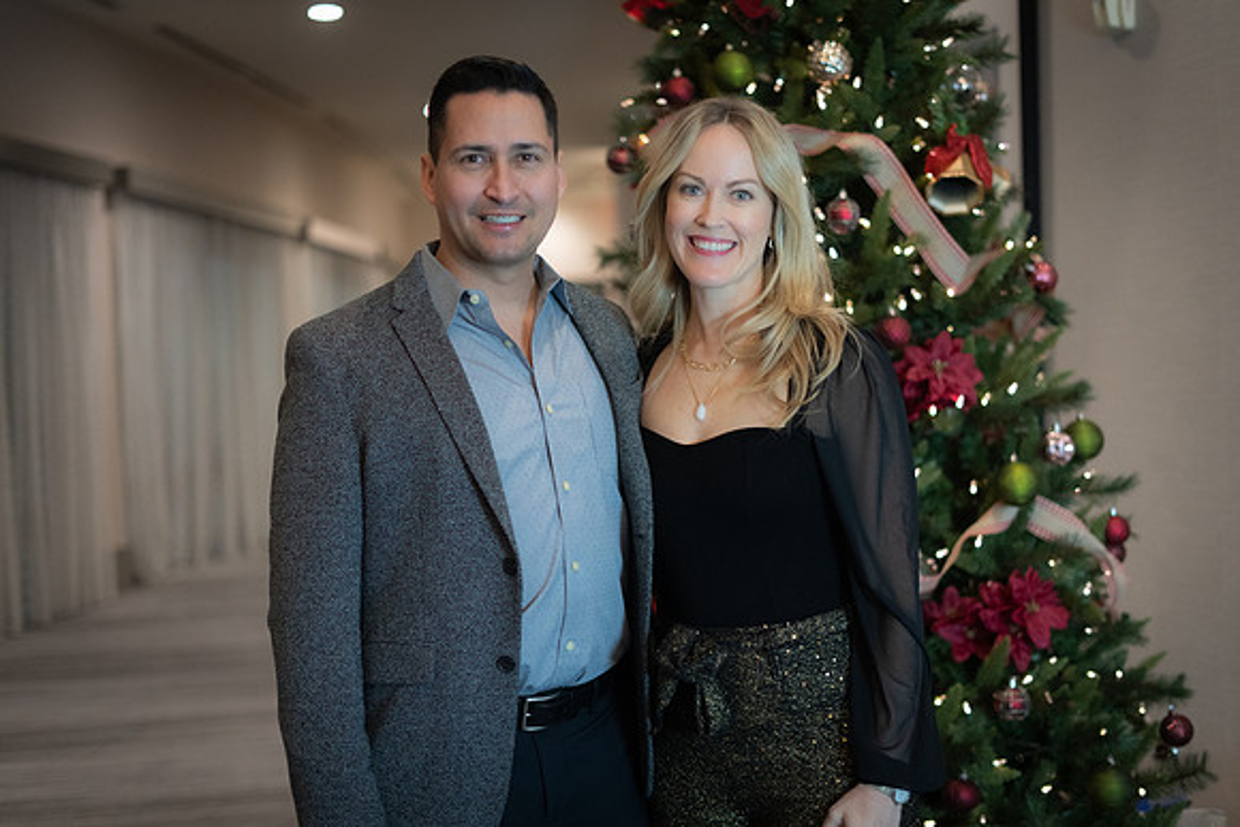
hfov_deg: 39.1
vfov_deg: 26.7
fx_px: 1745
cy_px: 414
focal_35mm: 51
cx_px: 620
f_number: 1.8
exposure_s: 1/320
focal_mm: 50
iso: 1600
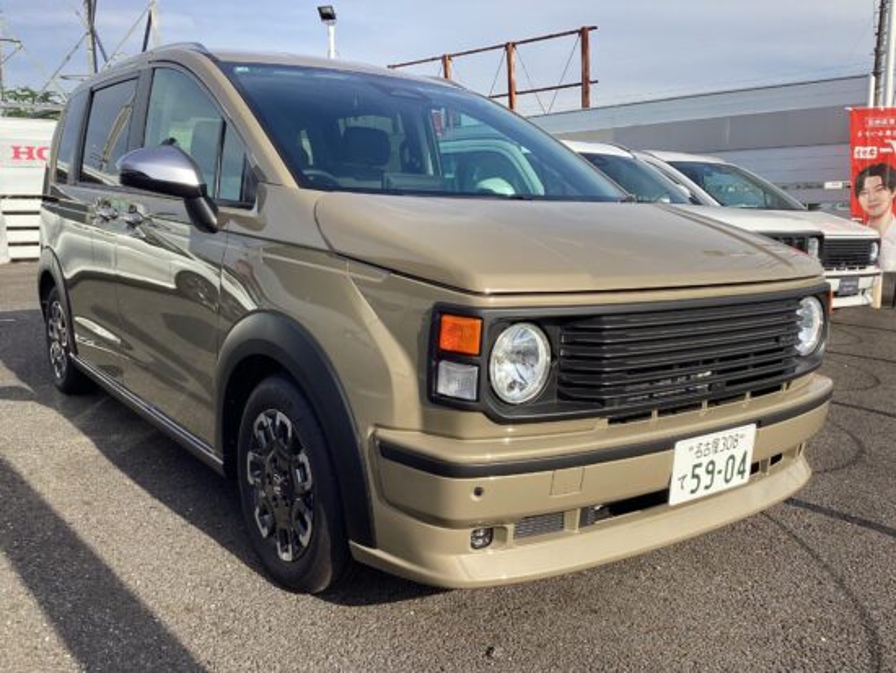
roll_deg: +1.1
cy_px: 336
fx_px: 803
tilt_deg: -8.9
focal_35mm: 31
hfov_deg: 58.3
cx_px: 448
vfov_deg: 45.5
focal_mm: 3.3
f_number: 2.4
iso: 25
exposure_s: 1/799
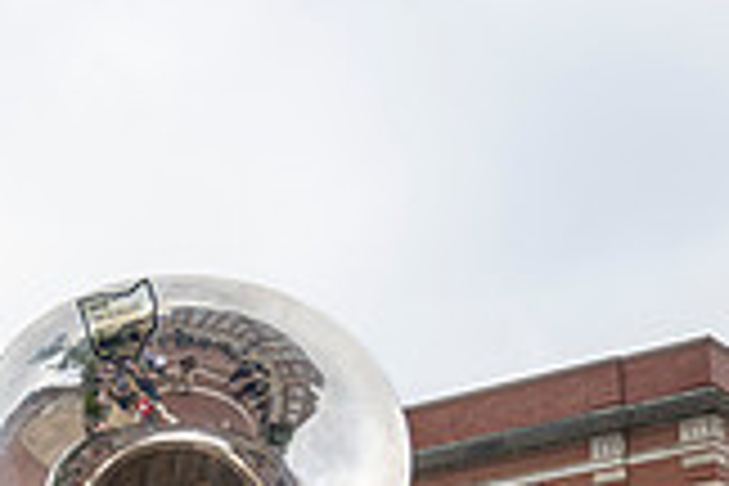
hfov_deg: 22.3
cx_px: -76
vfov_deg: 14.4
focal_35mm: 86
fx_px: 1741
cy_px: 821
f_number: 4
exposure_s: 1/1600
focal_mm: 24
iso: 500
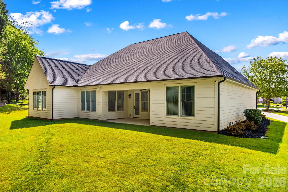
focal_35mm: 22
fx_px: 176
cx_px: 144
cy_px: 96
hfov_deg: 78.6
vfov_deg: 57.2
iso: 110
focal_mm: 8.38
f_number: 2.8
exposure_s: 1/800
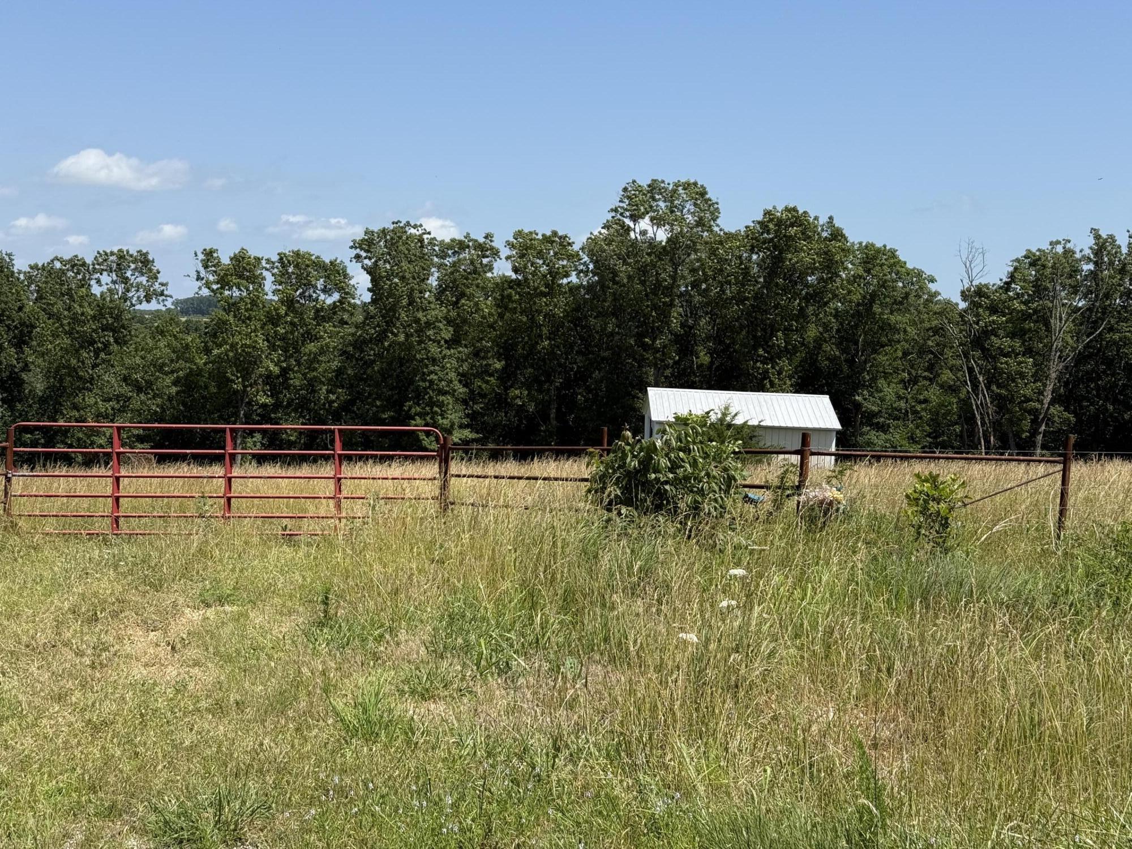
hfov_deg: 39.7
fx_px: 1570
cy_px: 424
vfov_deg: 30.3
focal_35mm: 48
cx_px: 566
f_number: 1.78
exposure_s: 1/4098
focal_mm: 6.76
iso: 64
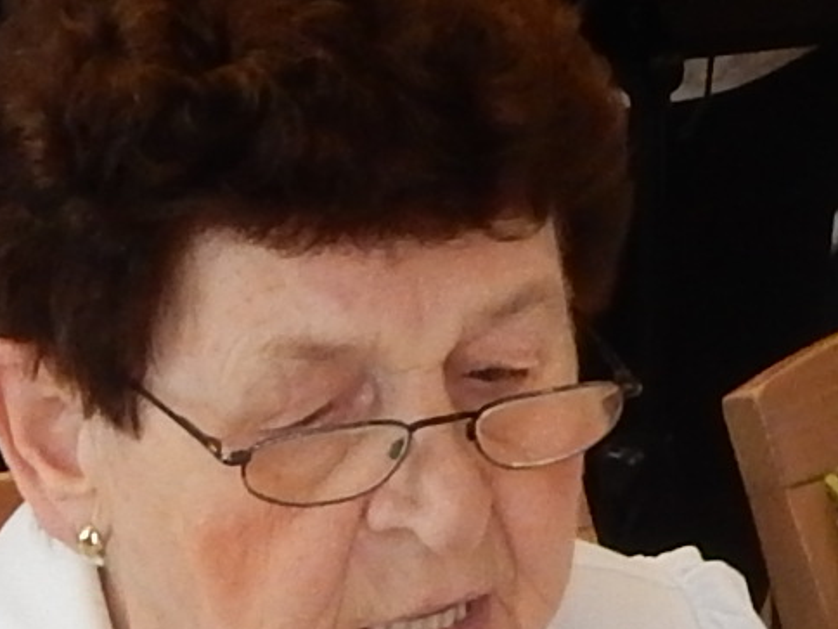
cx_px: 796
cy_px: -360
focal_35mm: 243
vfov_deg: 6.0
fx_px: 5883
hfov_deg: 8.1
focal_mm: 6.4
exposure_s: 1/20
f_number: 4
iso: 400
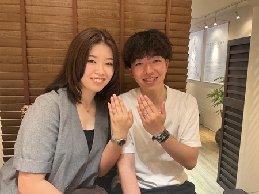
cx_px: 130
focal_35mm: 29
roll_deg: -0.7
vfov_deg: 48.2
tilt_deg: -8.7
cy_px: 97
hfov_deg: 61.7
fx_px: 217
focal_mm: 3
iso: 100
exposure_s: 1/60
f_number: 1.8
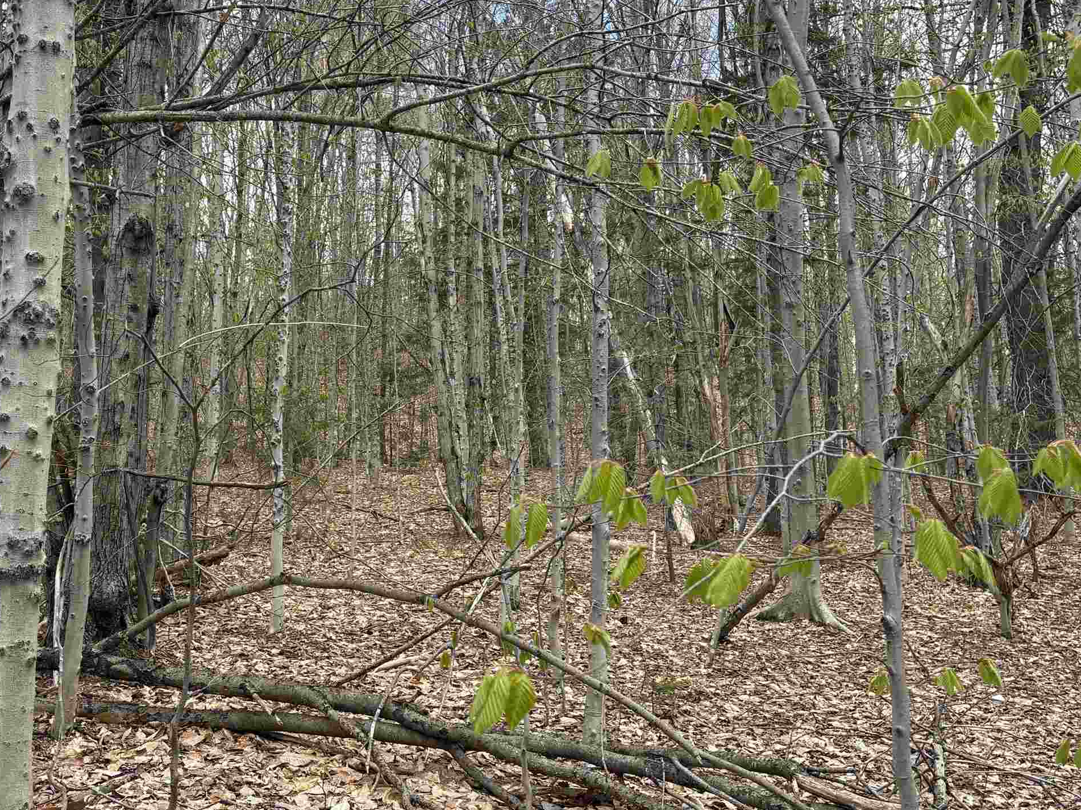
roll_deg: +0.7
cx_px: 401
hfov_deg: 44.4
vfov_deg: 34.3
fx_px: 1311
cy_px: 358
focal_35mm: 42
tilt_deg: +9.8
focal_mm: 5.96
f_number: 1.6
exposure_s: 1/489
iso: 50
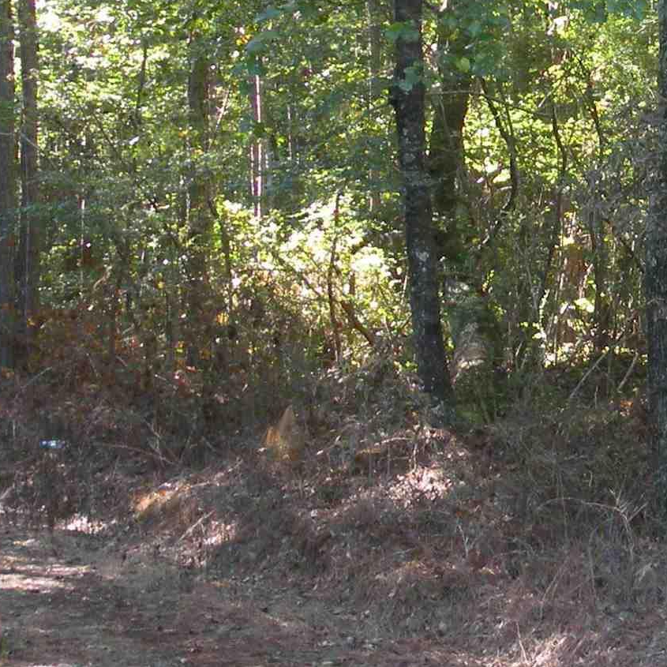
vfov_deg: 16.3
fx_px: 2311
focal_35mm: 106
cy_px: 95
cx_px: 873
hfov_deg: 15.6
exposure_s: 1/59.8
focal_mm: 5.8
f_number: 3.2
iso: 156
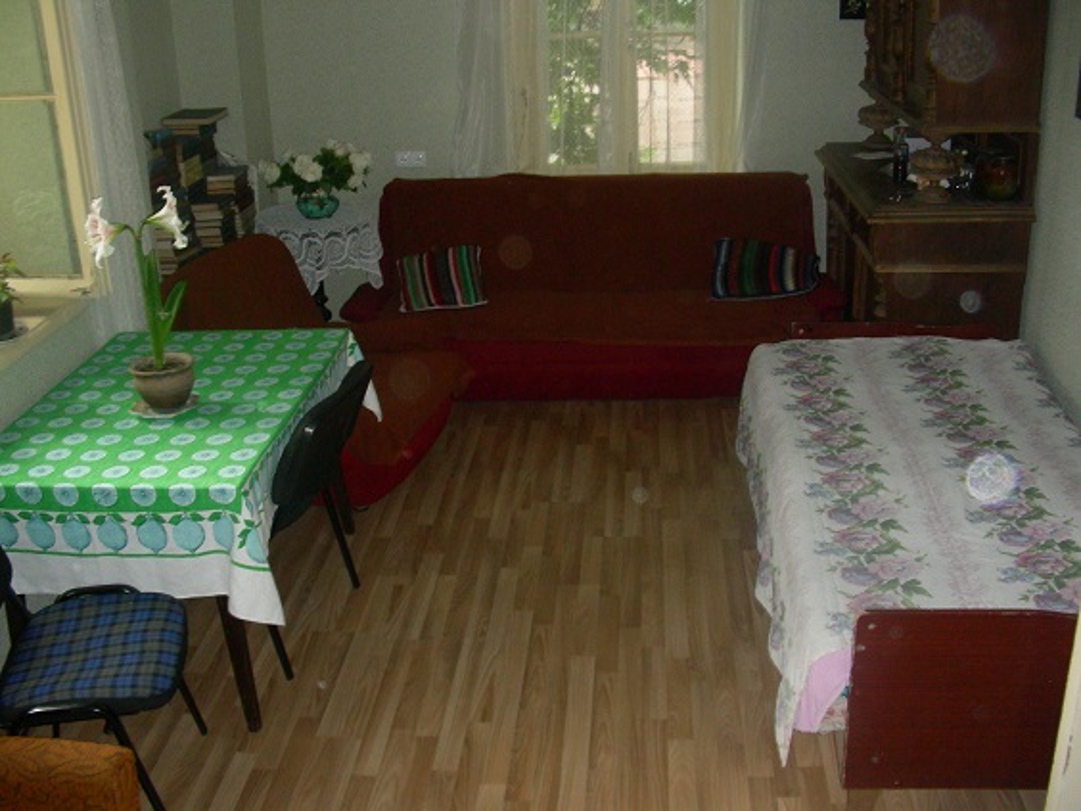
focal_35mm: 38
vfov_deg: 37.7
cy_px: 406
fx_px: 1187
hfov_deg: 49.0
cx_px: 540
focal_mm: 6.3
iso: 200
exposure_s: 1/60.1
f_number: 3.5
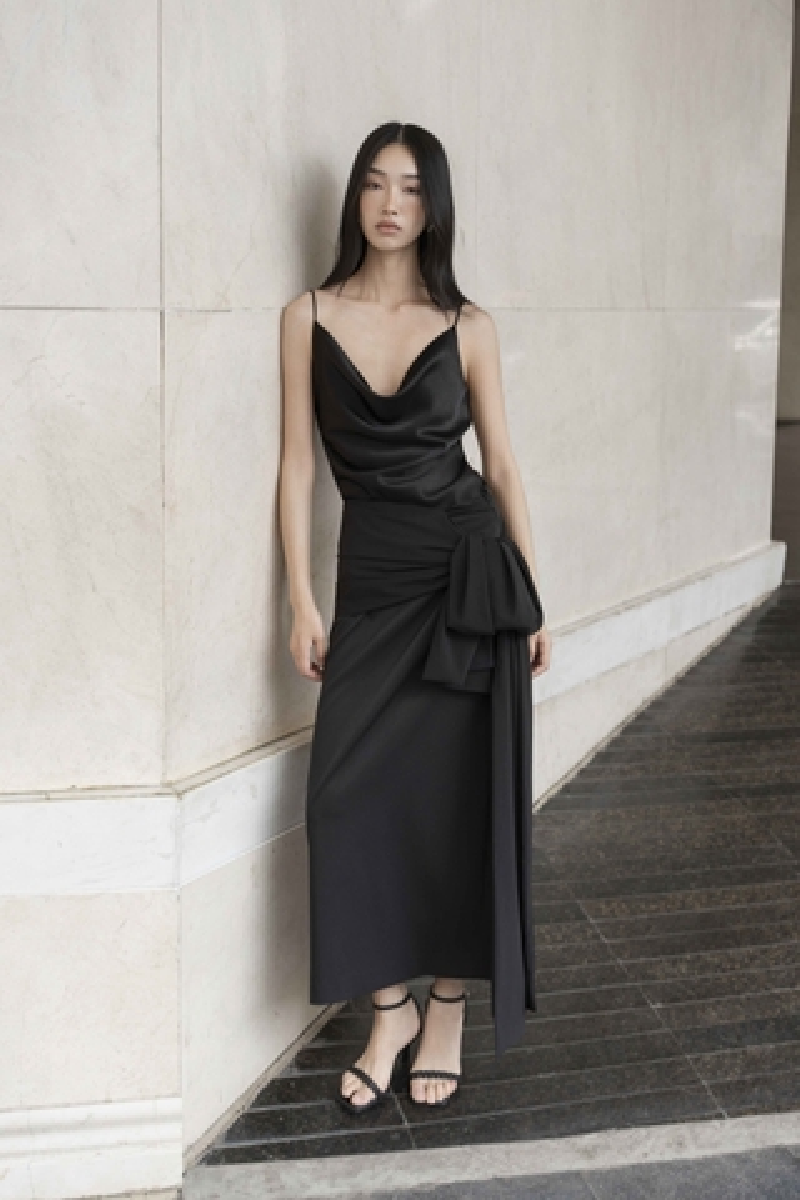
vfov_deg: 36.2
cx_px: 400
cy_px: 600
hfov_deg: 24.6
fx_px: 1833
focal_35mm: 55
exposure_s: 1/250
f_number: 4
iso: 250
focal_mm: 55
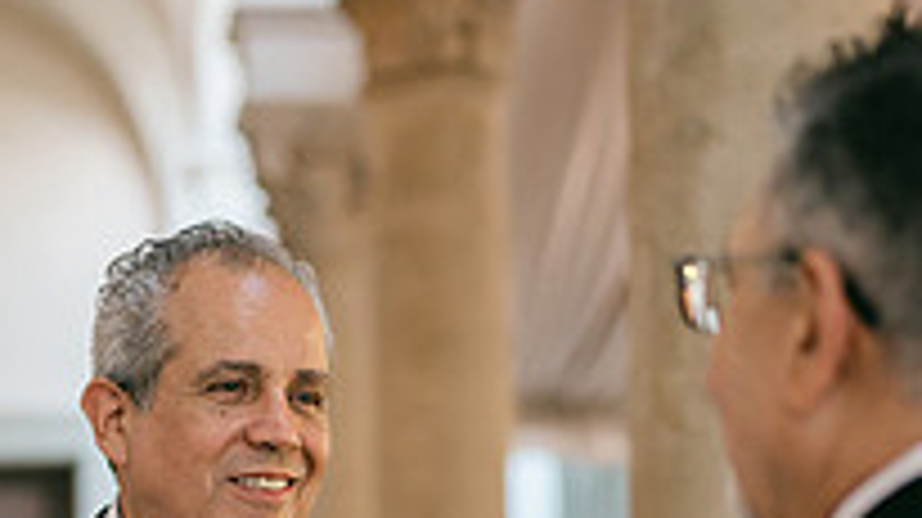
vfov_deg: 11.2
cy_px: 736
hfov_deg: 20.4
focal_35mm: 104
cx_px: 211
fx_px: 2541
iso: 400
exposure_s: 1/125
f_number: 1.2
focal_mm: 35
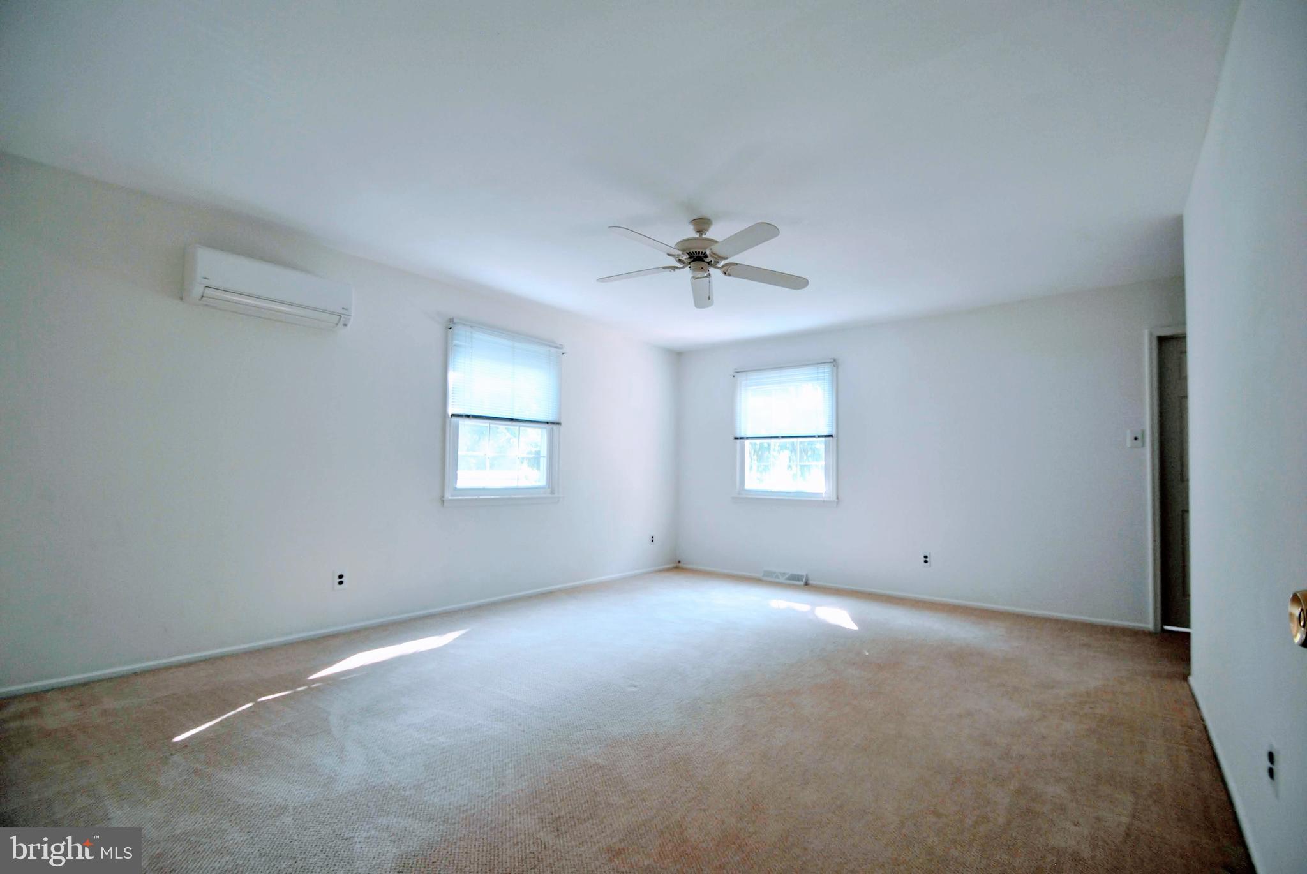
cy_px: 437
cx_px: 654
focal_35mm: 15
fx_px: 545
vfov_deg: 77.5
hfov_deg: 100.3
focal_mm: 10
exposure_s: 1/50
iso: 200
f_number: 3.5
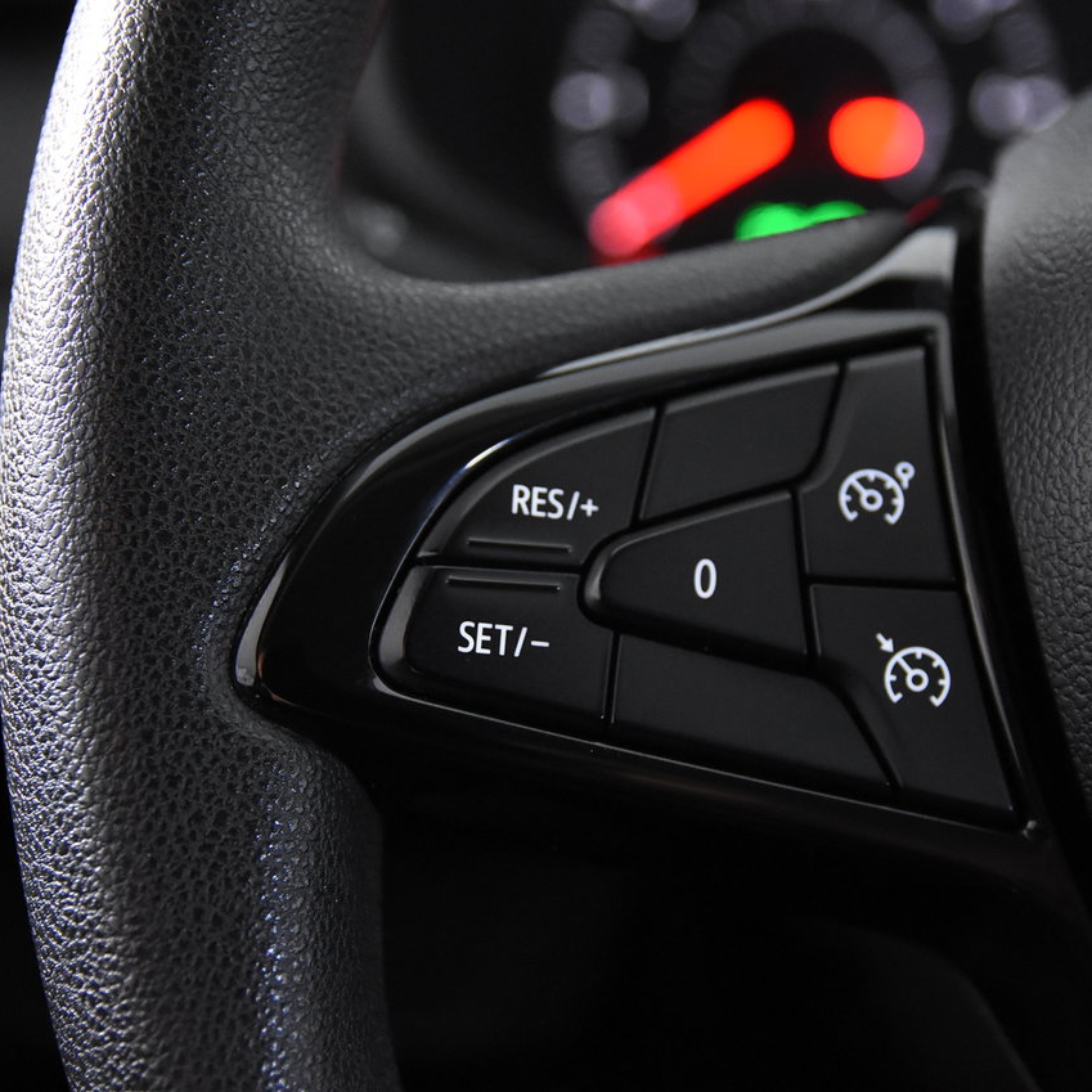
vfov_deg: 23.7
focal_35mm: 73
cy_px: 547
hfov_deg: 23.7
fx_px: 2605
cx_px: 580
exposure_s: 1/60
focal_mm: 38
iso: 4500
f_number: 3.5
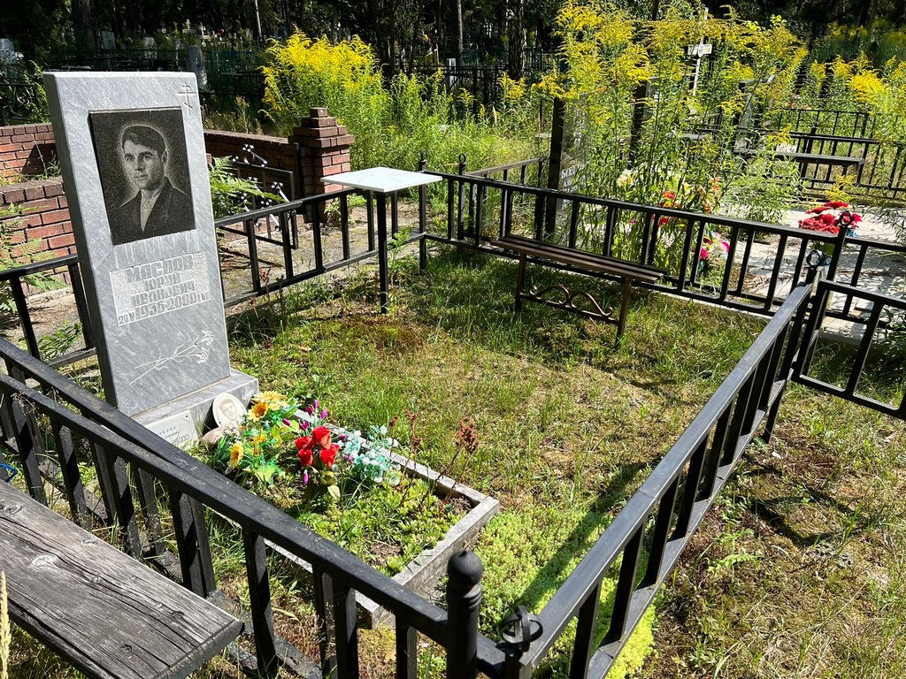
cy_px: 340
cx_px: 453
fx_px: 680
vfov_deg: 53.1
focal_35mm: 26
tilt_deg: -17.6
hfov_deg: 67.3
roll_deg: -1.2
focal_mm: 5.7
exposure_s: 1/1698
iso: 50
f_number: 1.5
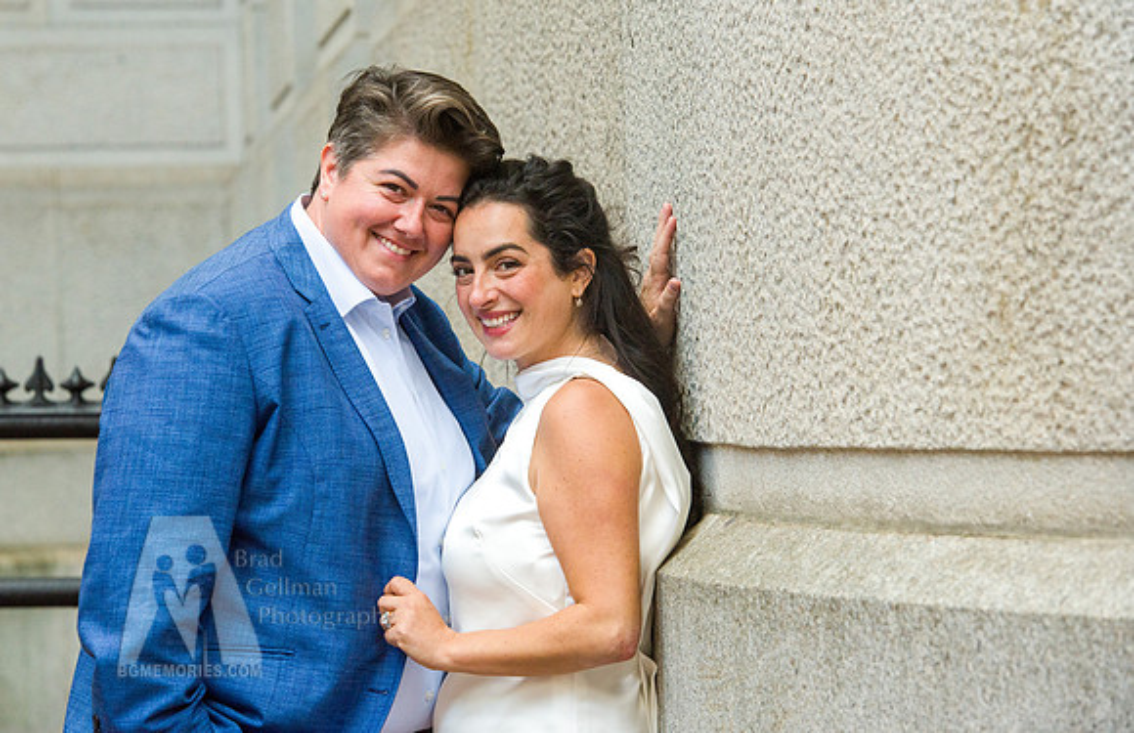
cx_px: 521
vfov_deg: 8.8
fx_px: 4768
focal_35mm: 153
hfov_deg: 13.6
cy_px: 324
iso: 800
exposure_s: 1/640
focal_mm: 140
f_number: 6.3
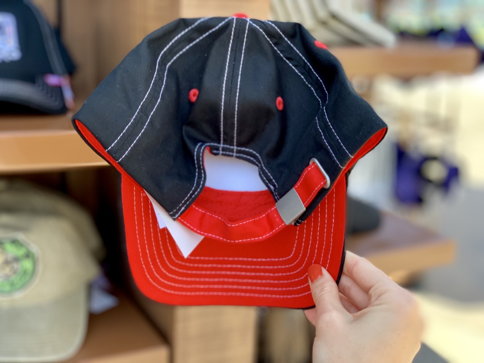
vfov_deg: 28.0
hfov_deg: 36.8
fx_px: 727
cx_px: 242
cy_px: 182
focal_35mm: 52
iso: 40
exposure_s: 1/122
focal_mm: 6
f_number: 2.4
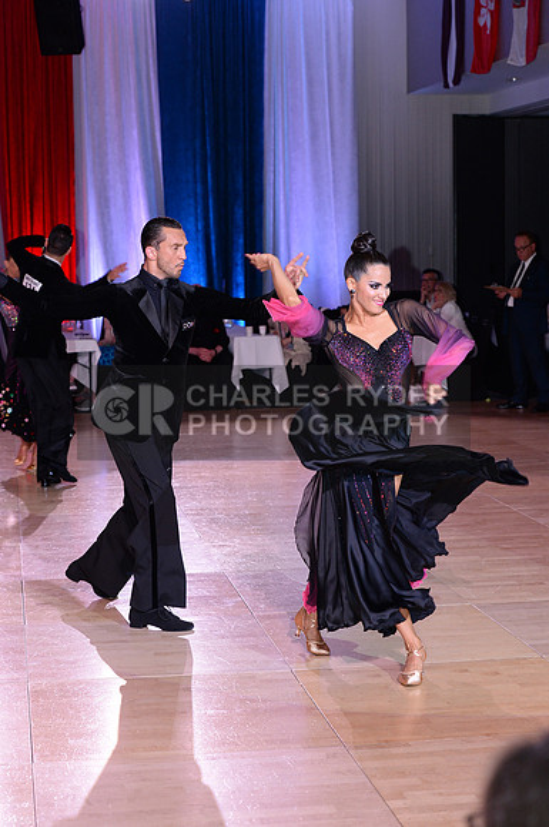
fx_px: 1606
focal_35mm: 70
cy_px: 414
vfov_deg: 28.9
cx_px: 274
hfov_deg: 19.4
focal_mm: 70
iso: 2000
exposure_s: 1/250
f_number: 5.6
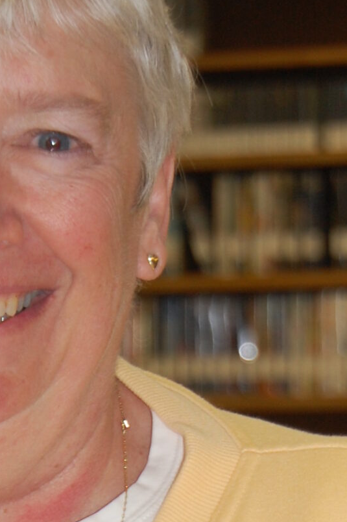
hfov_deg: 5.2
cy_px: 651
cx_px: -6
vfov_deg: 7.8
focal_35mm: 263
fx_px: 3801
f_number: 4.8
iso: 400
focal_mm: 55
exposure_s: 1/60
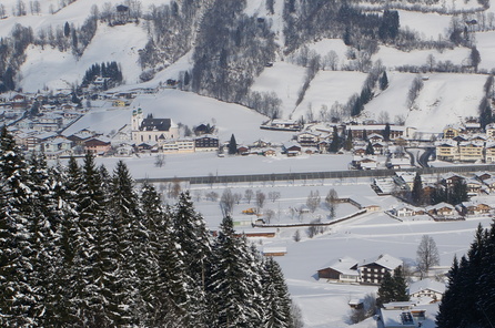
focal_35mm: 85
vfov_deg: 15.9
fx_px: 1173
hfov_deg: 23.6
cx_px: 377
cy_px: 191
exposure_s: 1/250
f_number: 13
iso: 100
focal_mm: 24.8
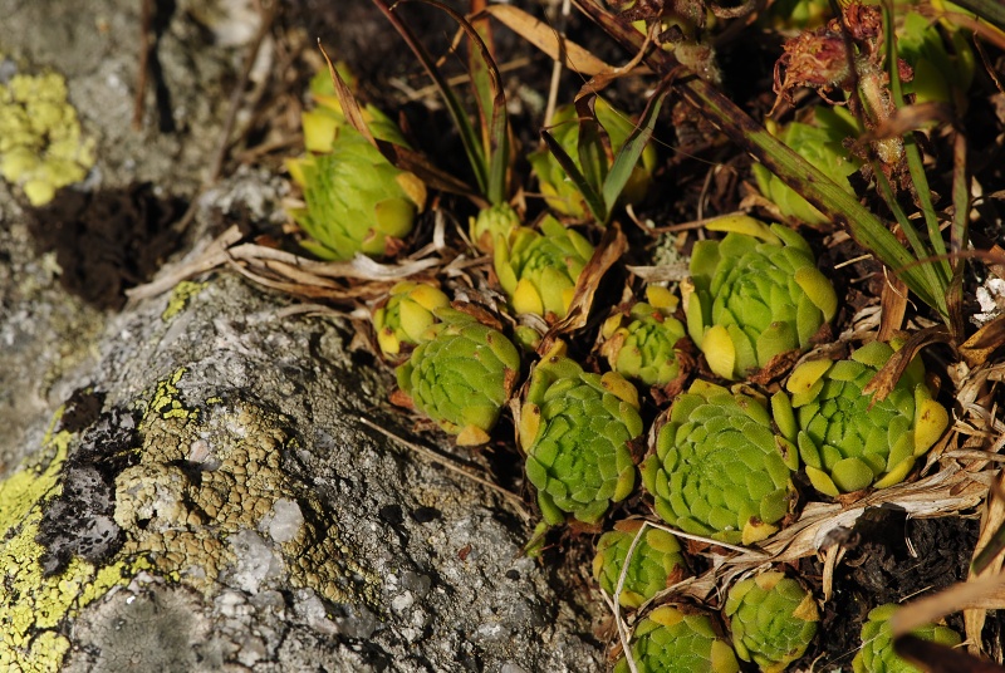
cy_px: 336
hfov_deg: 16.0
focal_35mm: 128
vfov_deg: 10.8
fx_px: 3565
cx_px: 502
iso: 100
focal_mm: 85
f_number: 13
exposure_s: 1/160
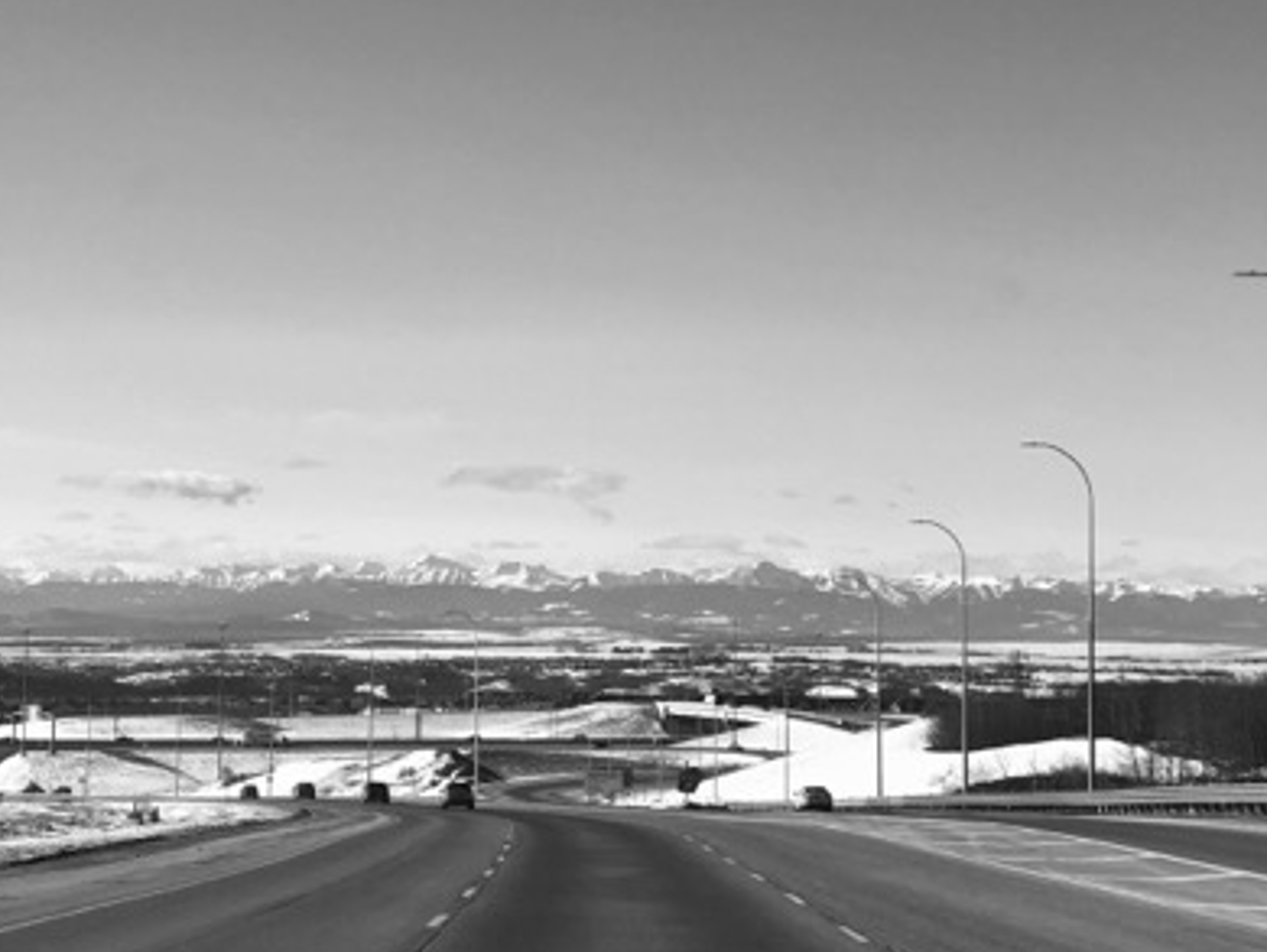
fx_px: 3662
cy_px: 245
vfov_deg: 14.8
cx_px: 260
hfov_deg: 19.4
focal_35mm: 100
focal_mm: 6
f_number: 2.4
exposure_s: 1/1548
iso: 16
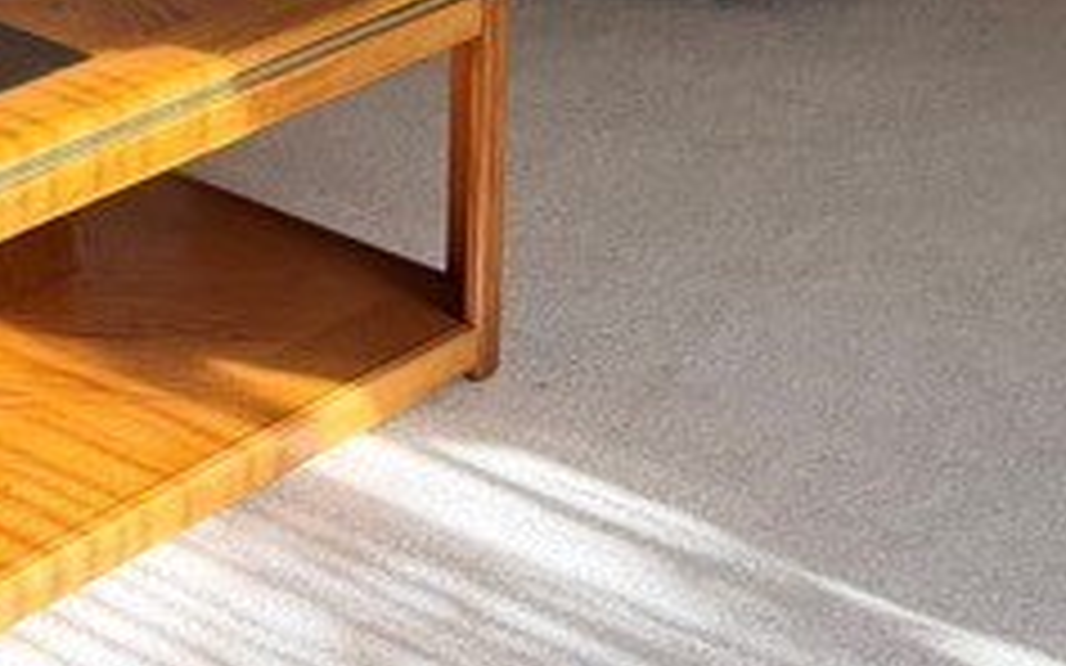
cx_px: -292
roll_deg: -1.0
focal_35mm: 110
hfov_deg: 17.8
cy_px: -670
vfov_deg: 10.8
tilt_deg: -8.9
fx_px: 3195
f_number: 1.78
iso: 160
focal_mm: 6.76
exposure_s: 1/123
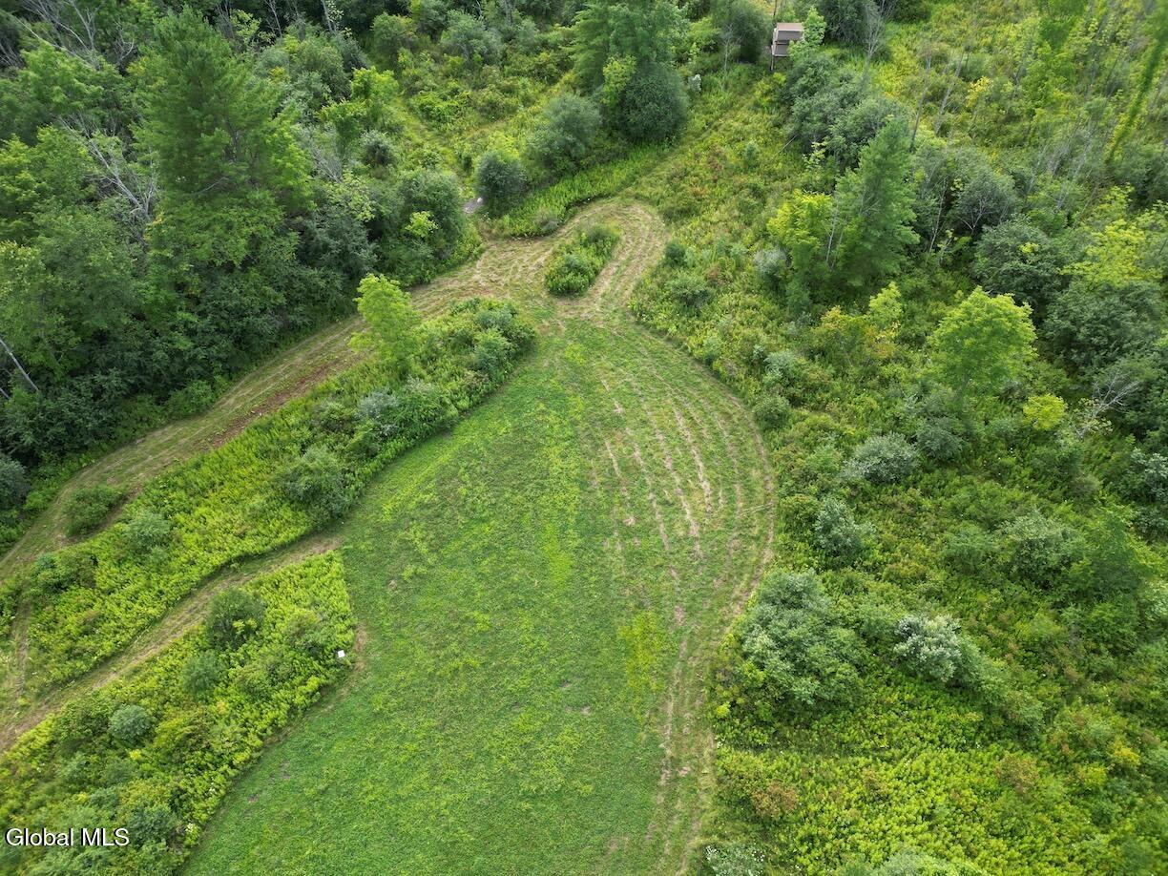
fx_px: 810
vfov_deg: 56.8
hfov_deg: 71.6
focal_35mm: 24
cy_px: 438
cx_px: 584
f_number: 1.7
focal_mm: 6.72
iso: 100
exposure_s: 1/400
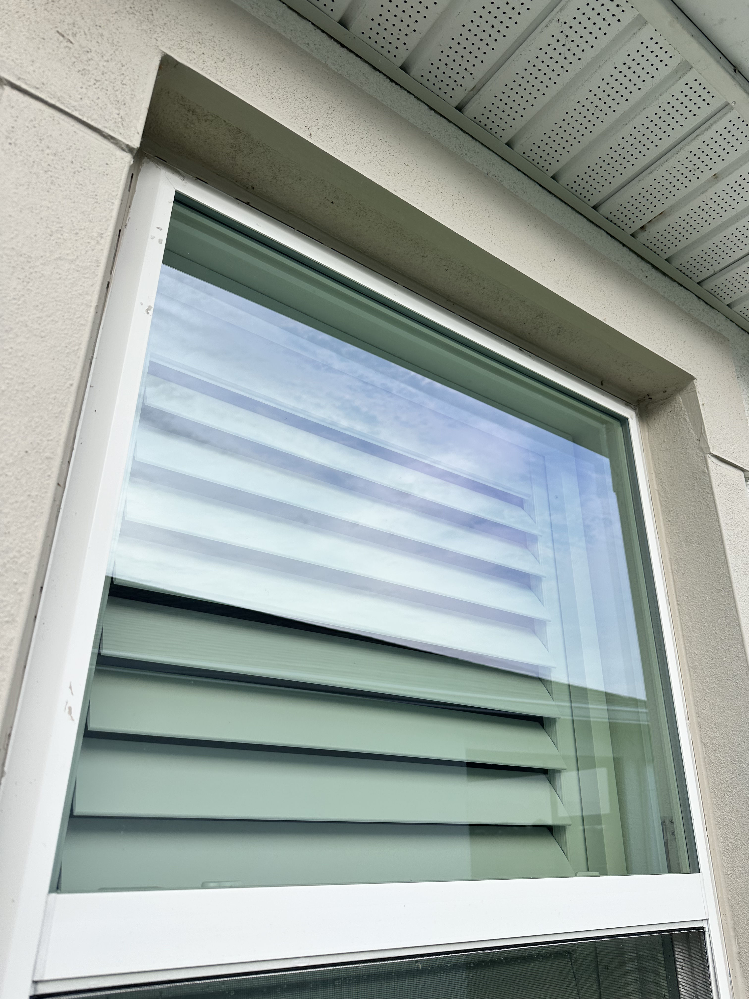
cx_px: 374
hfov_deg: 56.8
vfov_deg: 71.6
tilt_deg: +26.2
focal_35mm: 24
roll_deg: -1.6
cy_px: 500
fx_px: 692
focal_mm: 6.86
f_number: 1.78
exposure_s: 1/1751
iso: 80
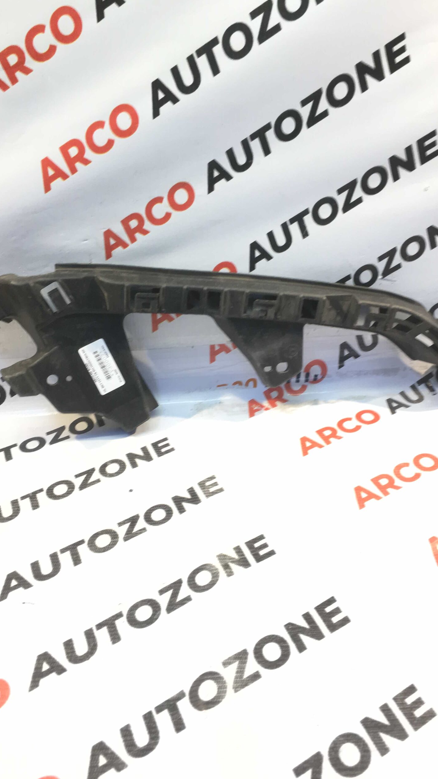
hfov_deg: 36.7
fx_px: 661
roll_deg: +1.6
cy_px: 389
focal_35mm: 32
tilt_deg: -30.7
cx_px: 229
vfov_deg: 61.0
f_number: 2.2
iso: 80
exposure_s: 1/33
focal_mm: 4.15
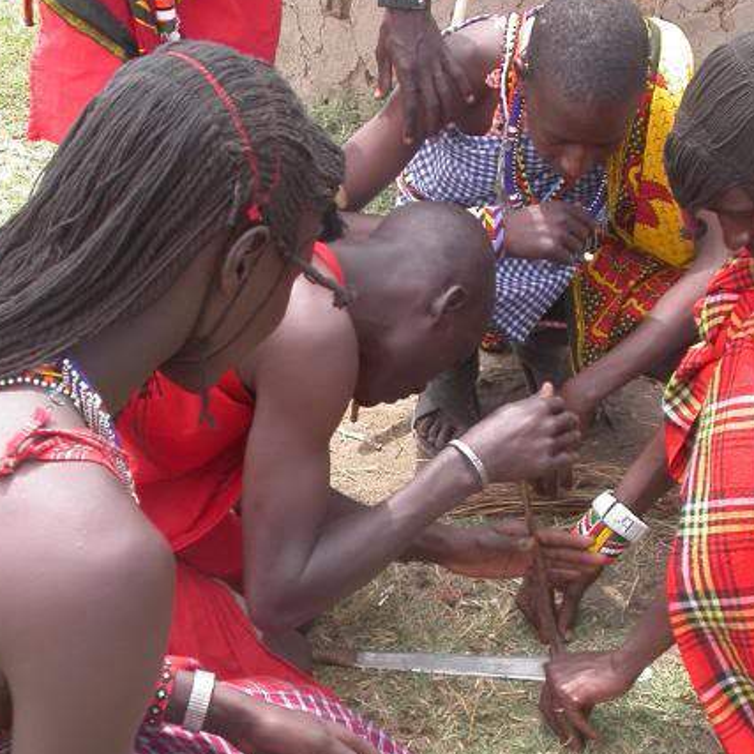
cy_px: 456
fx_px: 1553
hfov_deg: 27.3
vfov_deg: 27.2
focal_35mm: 63
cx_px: 418
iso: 100
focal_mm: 7.85
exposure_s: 1/140
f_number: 4.7
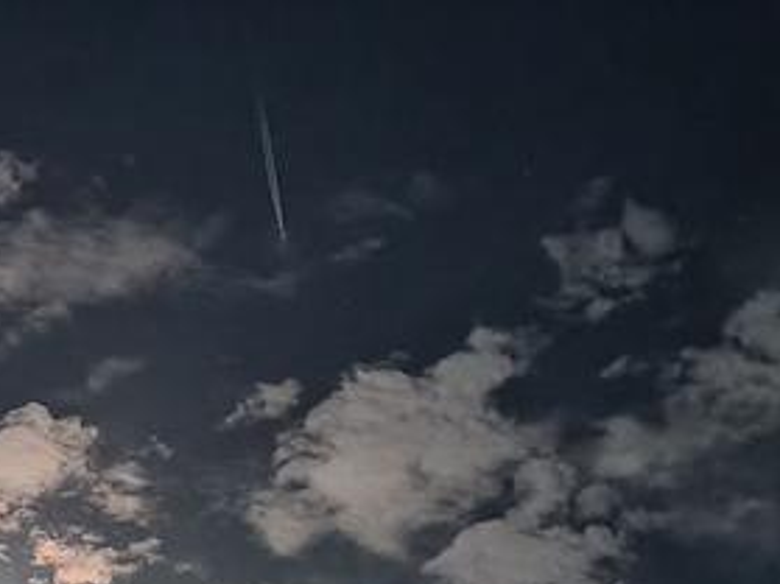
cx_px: -112
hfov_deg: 18.9
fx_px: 2230
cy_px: 713
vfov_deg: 14.4
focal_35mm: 99
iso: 12800
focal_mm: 6.12
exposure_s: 1/6
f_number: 1.9
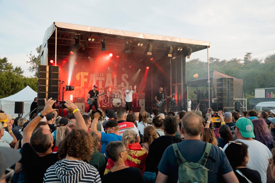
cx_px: 138
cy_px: 92
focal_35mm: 34
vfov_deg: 38.5
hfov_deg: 55.2
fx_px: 263
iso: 400
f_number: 6.3
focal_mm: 34.4
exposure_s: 1/250
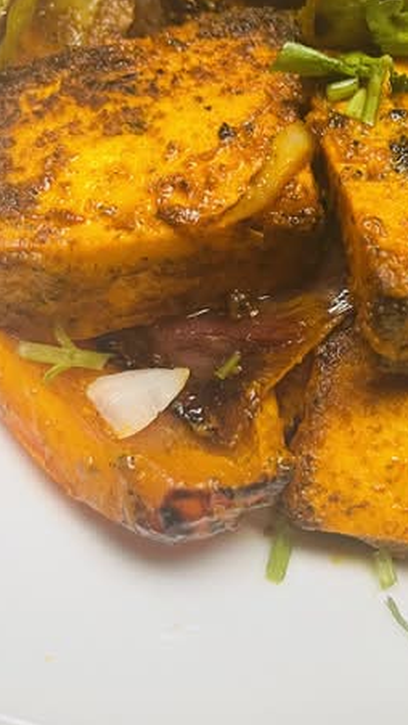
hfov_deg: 24.5
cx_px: 435
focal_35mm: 46
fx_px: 884
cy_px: 300
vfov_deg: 44.4
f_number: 1.6
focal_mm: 5.1
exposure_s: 1/60
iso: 80
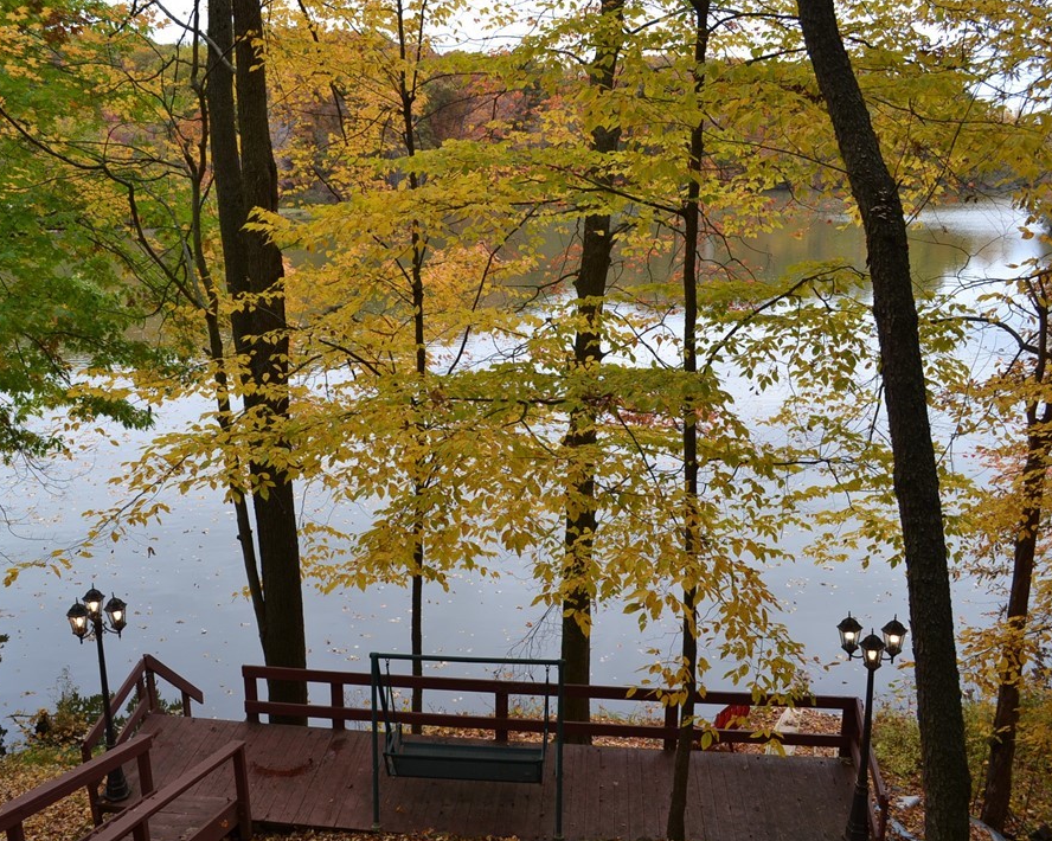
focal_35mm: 31
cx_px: 455
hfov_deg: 57.0
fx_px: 965
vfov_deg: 47.1
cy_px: 426
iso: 125
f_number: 5.6
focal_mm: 18
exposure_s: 1/125
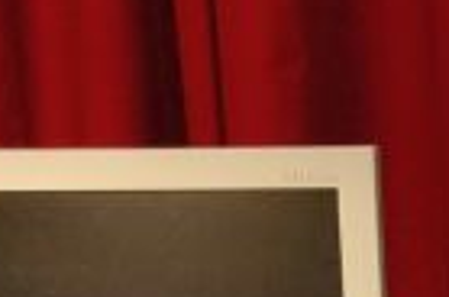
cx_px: 623
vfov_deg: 8.3
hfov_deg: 13.1
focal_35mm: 150
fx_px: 1867
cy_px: 742
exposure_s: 1/33
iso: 400
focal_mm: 4.25
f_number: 1.7
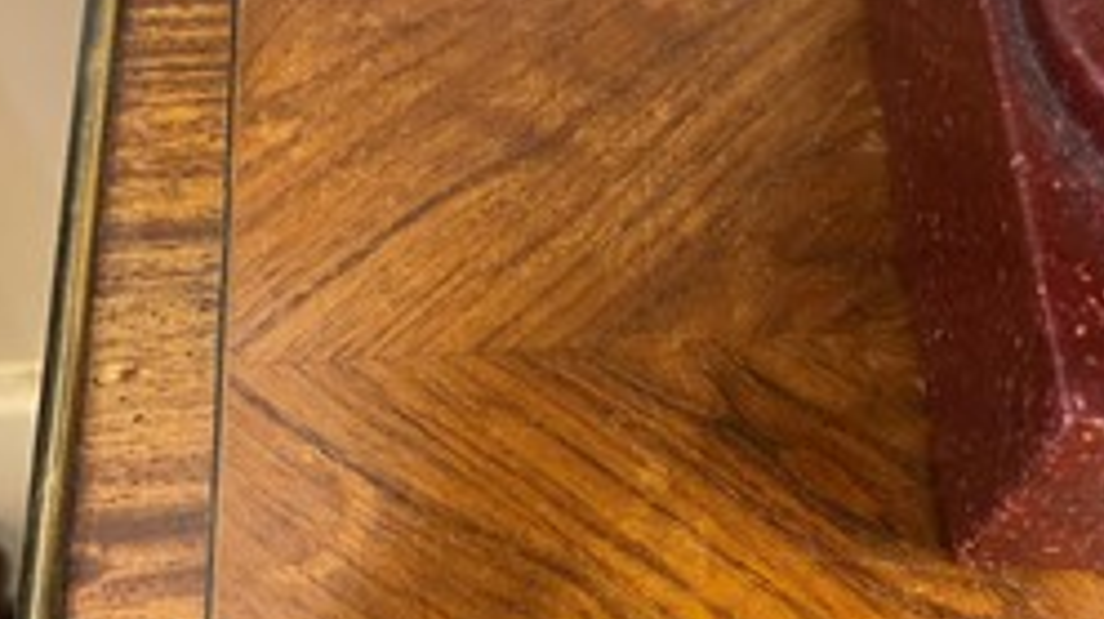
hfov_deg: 46.3
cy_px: 365
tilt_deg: -60.5
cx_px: 481
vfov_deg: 27.0
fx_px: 1287
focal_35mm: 44
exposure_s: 1/33
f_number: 1.6
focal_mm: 5.1
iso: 500
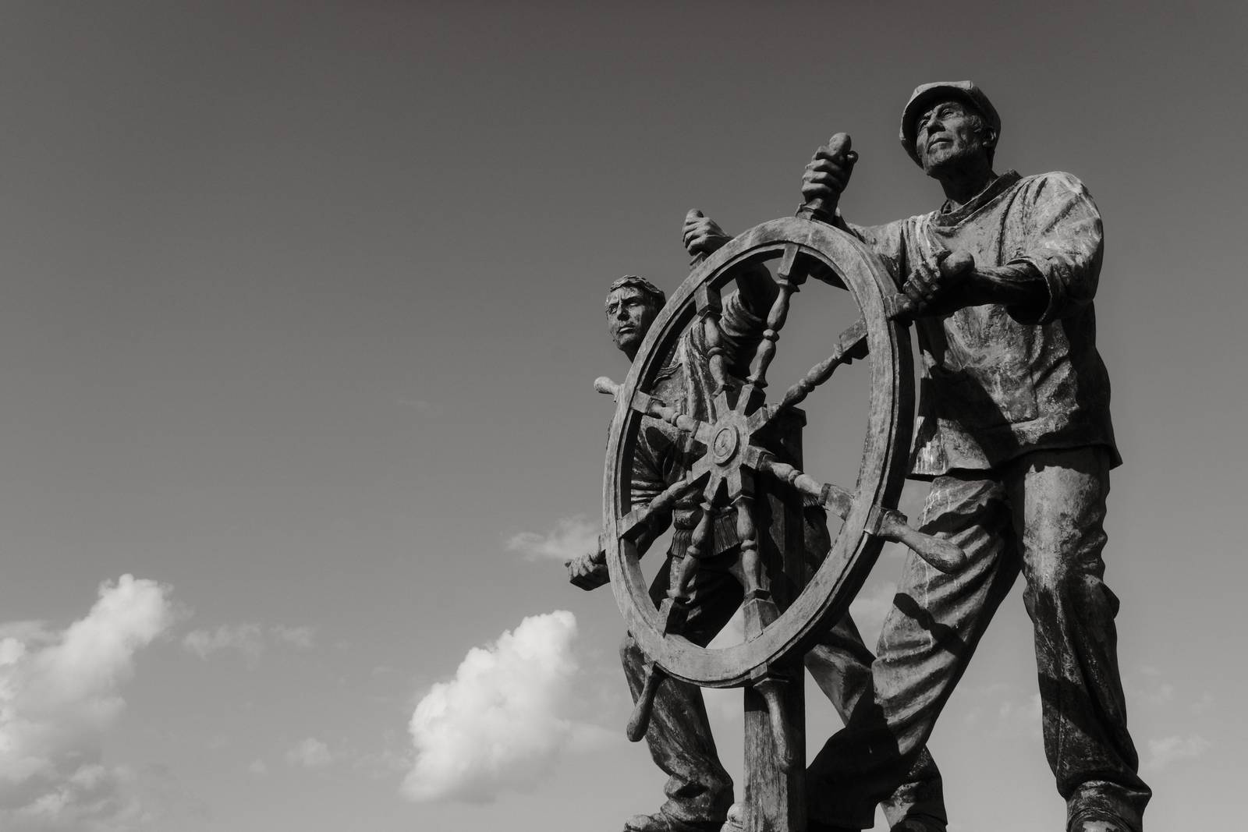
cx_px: 624
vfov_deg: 43.6
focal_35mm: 30
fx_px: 1040
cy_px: 416
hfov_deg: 61.9
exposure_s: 1/500
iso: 640
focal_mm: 20.2
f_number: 11
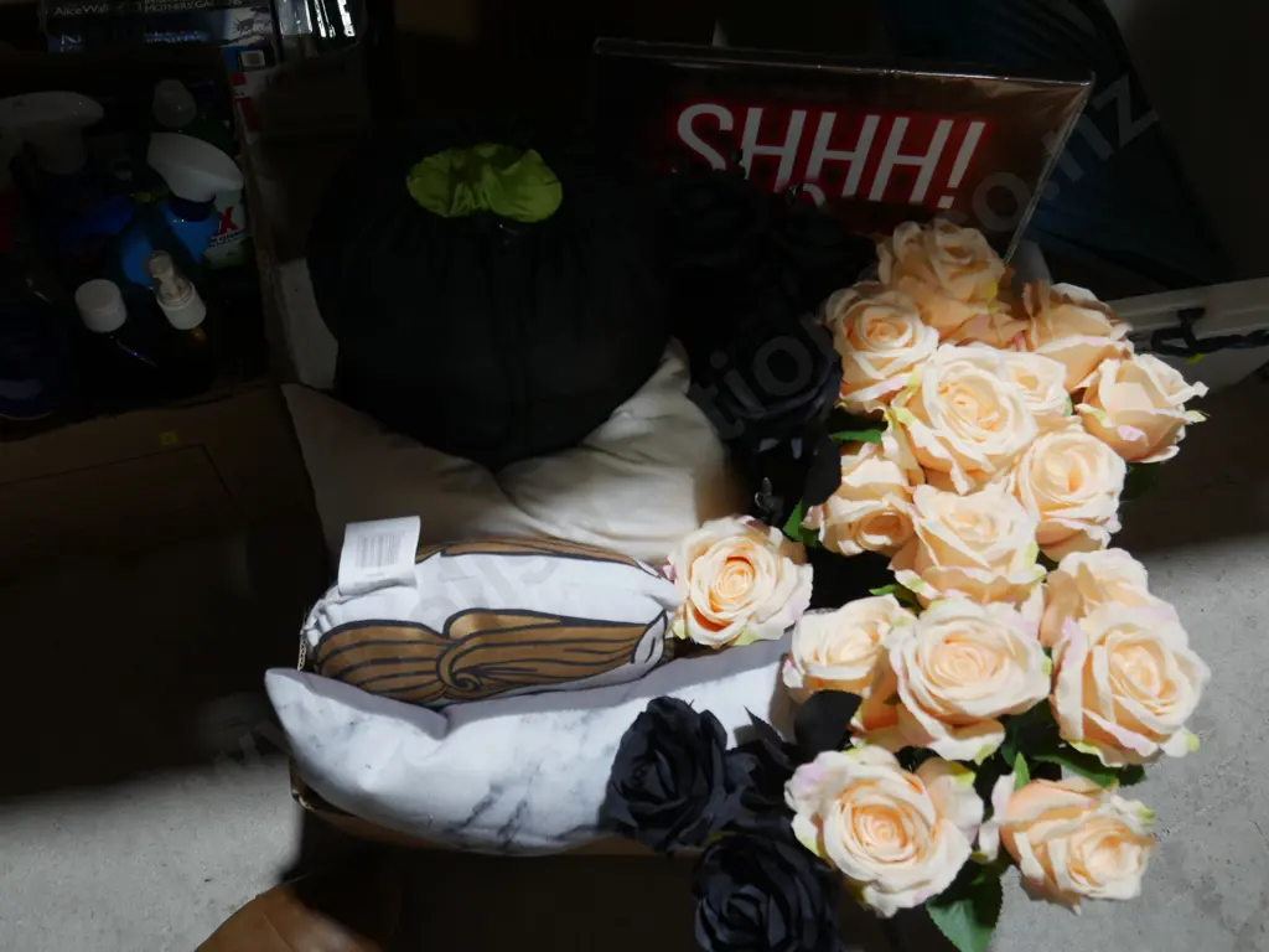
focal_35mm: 36
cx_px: 634
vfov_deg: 39.7
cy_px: 476
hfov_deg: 51.4
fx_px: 1320
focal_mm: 18
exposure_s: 1/60
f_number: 4
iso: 200
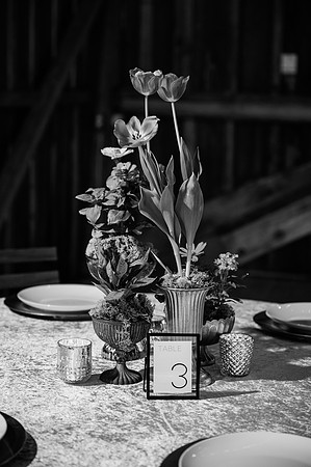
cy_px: 234
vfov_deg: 28.9
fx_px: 909
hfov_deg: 19.4
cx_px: 156
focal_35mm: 70
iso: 500
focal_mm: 70
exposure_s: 1/200
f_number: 3.5
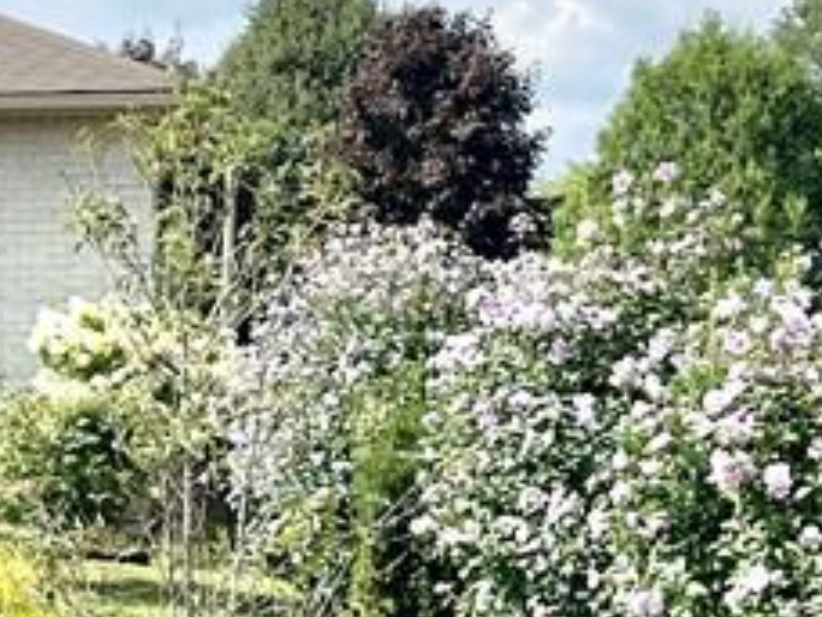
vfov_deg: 13.7
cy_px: 411
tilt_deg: +0.4
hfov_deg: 15.6
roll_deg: -0.9
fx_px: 2565
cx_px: -656
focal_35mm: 108
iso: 80
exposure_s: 1/4184
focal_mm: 6.86
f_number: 1.78
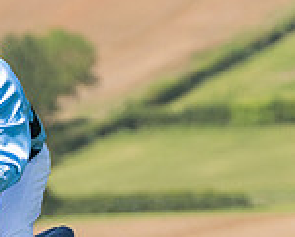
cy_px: 308
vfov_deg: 2.4
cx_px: -23
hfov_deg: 2.9
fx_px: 5749
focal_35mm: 658
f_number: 4
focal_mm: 130
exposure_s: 1/6400
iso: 400
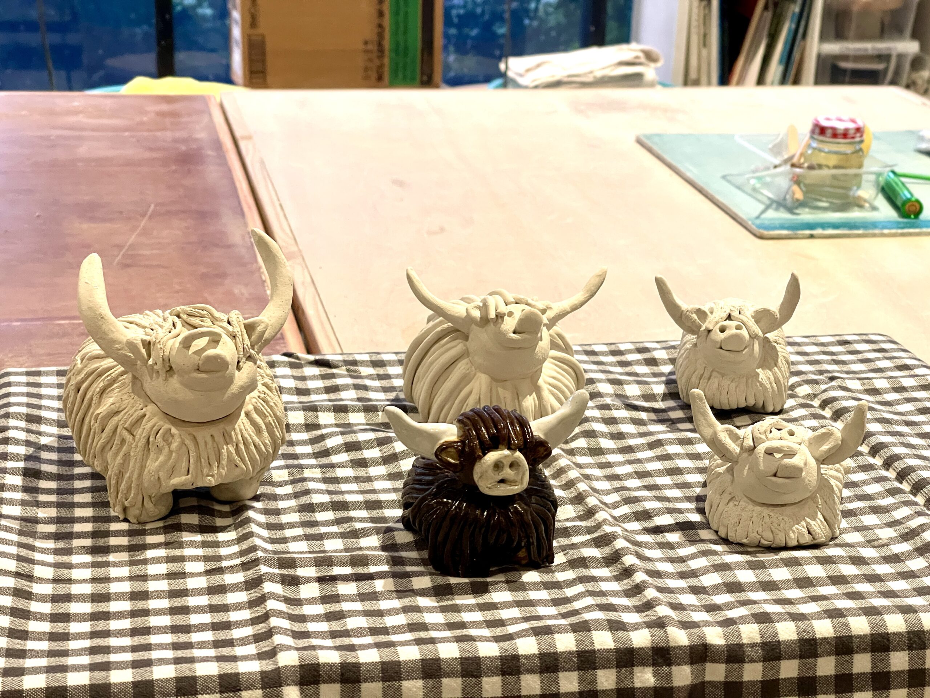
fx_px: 1719
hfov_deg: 30.3
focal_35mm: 64
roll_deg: -2.0
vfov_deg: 22.9
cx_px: 465
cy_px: 349
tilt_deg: -19.4
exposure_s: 1/73
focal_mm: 7.5
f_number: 2.2
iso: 200
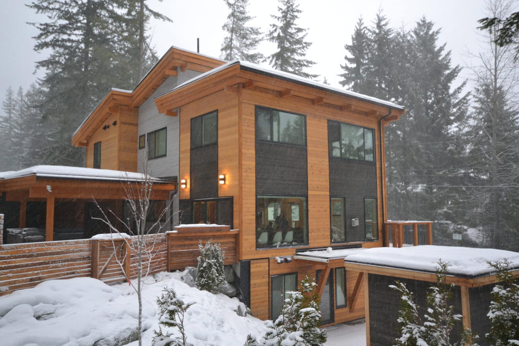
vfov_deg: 43.6
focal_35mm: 30
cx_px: 260
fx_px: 432
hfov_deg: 61.9
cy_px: 173
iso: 720
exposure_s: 1/60
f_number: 5.6
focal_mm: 20
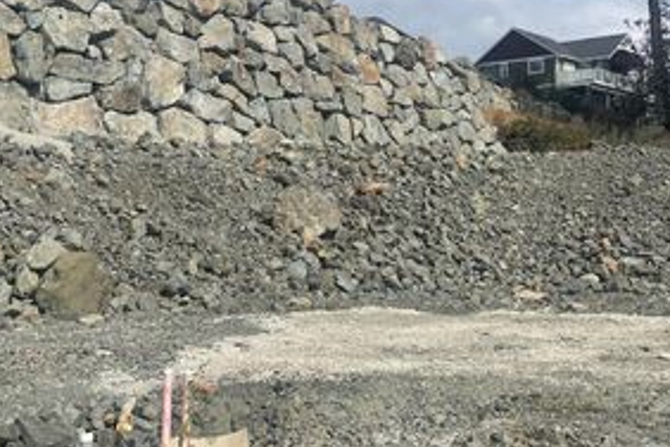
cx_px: 328
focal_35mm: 48
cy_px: 70
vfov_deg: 27.3
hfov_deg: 41.1
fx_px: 893
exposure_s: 1/6897
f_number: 1.6
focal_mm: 4.2
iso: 32
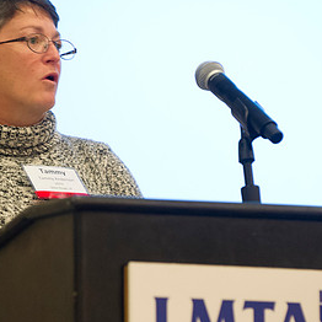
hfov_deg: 5.8
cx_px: 162
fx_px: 3168
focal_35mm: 301
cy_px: 181
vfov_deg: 5.8
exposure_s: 1/60
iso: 3200
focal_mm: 160
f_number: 2.8
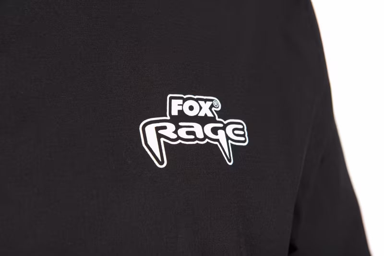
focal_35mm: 70
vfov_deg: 19.5
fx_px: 747
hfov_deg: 28.8
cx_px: 192
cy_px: 128
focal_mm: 70
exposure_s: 1/160
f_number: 11
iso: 125
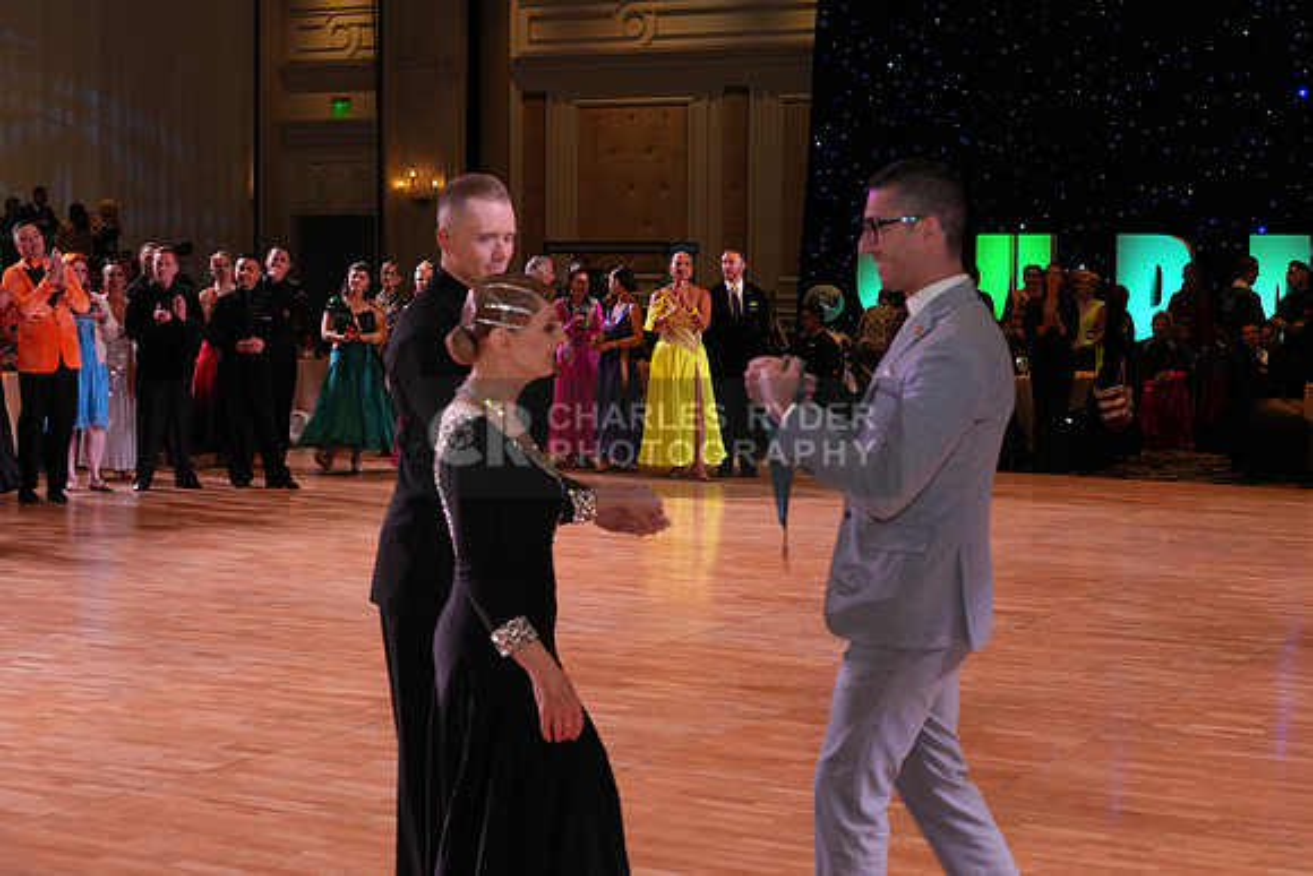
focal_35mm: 59
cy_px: 438
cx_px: 656
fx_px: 2152
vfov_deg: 23.0
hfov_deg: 33.9
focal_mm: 59
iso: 2000
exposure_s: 1/160
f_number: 7.1
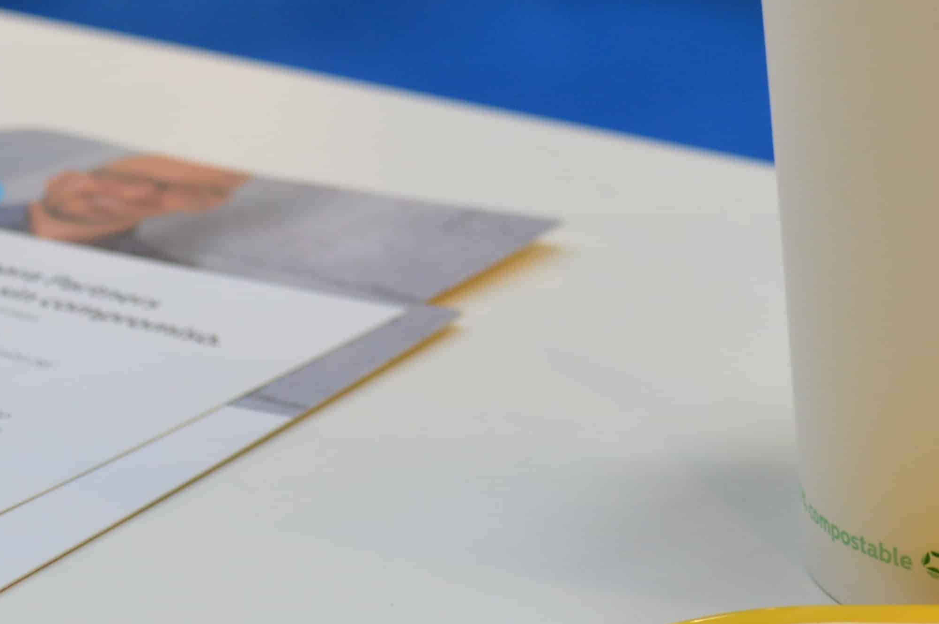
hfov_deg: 20.2
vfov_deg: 13.6
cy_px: -4
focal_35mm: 99
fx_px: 2580
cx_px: 843
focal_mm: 22
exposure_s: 1/80
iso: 400
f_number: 4.5
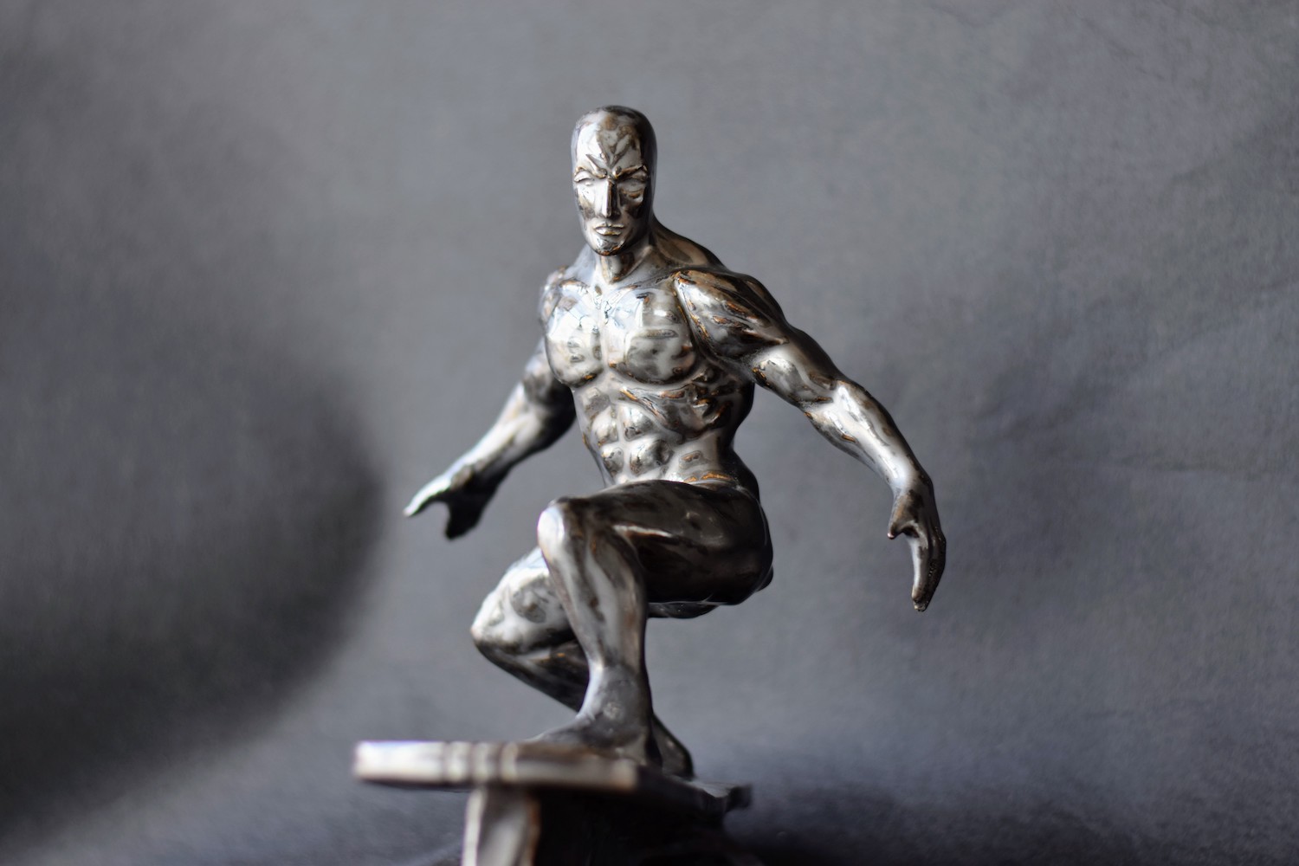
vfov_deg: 18.2
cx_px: 650
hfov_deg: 27.0
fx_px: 2706
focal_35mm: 75
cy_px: 433
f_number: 2.2
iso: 100
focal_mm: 50
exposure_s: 1/100
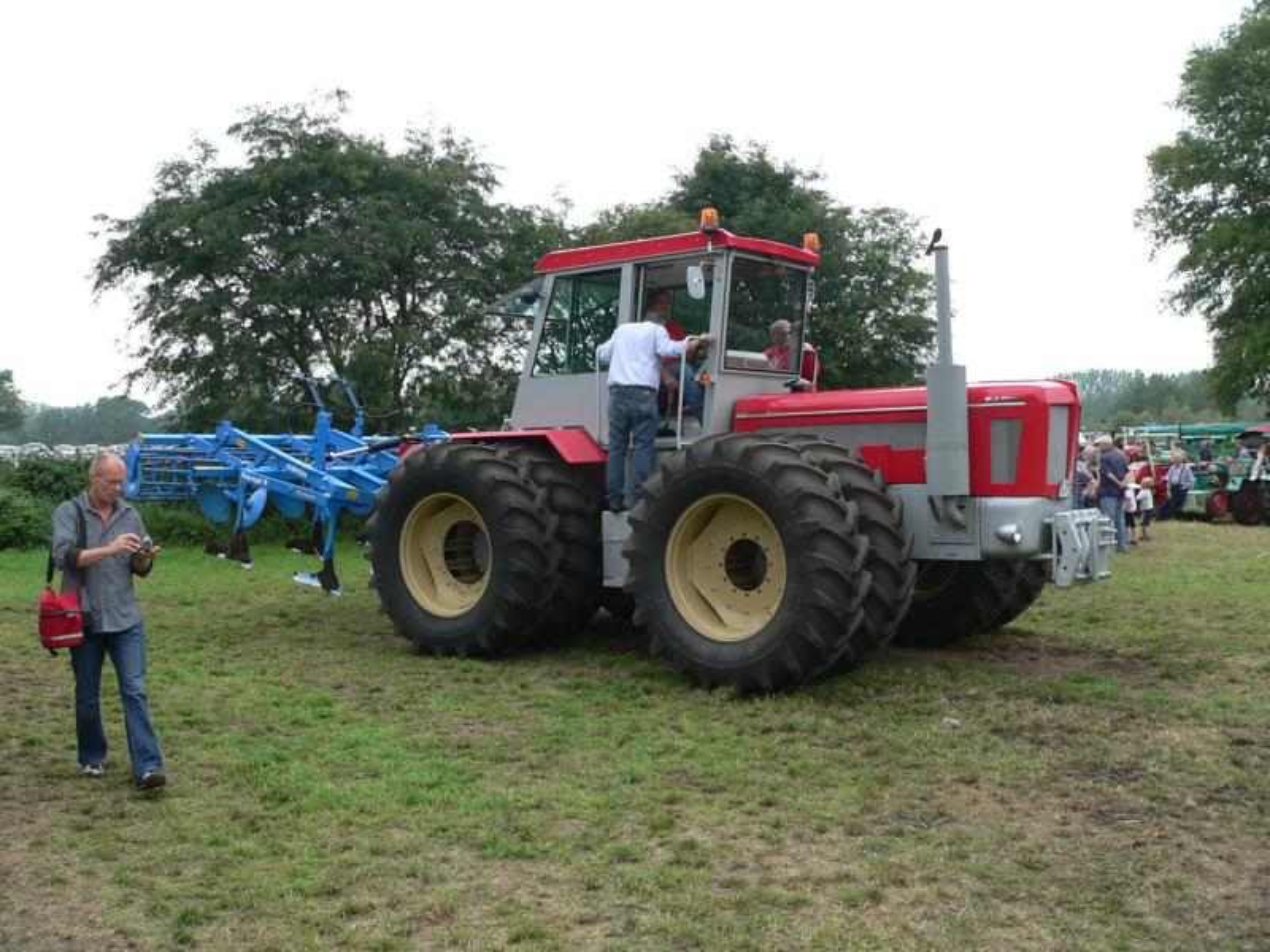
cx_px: 635
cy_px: 476
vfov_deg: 39.7
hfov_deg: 51.4
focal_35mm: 36
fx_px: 1321
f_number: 4
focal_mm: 6
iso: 80
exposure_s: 1/160
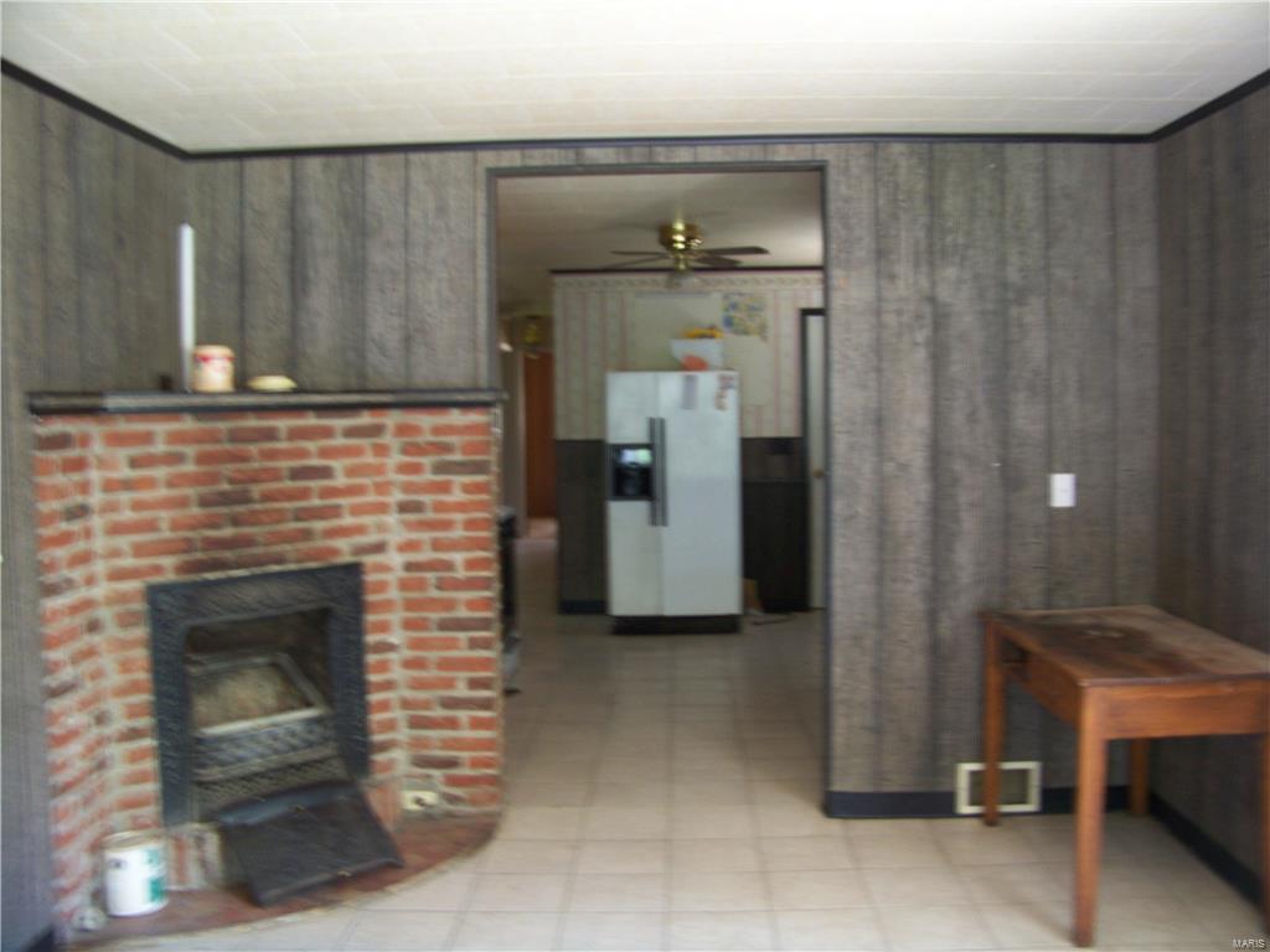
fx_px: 1321
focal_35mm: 36
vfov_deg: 39.7
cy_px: 476
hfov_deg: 51.4
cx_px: 635
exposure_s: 1/2
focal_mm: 5.85
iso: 64
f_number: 2.8
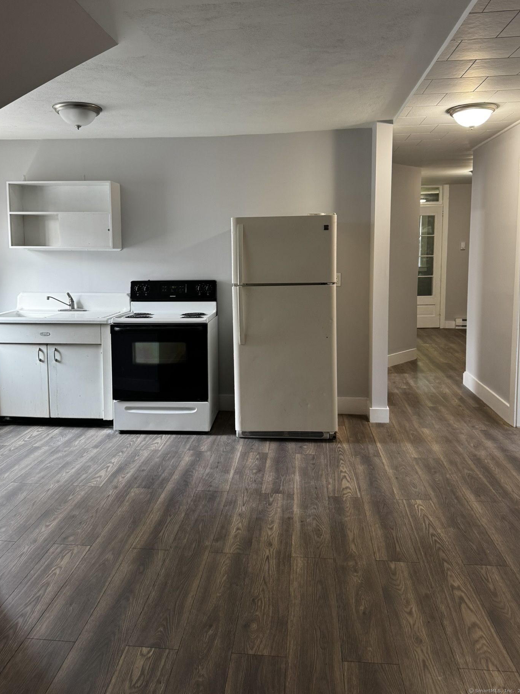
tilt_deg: -5.6
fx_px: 541
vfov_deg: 65.1
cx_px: 240
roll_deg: +1.3
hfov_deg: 51.3
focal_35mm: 27
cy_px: 305
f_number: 1.78
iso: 160
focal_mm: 6.76
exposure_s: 1/60
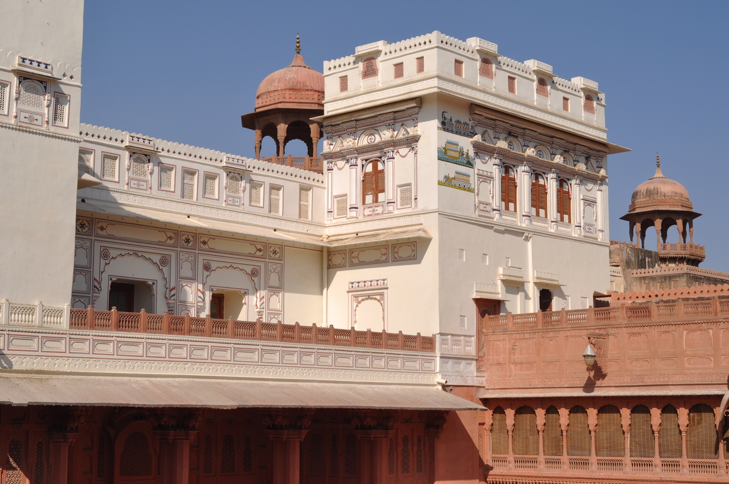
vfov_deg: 21.5
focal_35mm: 63
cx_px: 364
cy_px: 242
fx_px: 1274
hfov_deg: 31.9
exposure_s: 1/400
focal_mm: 42
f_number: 10
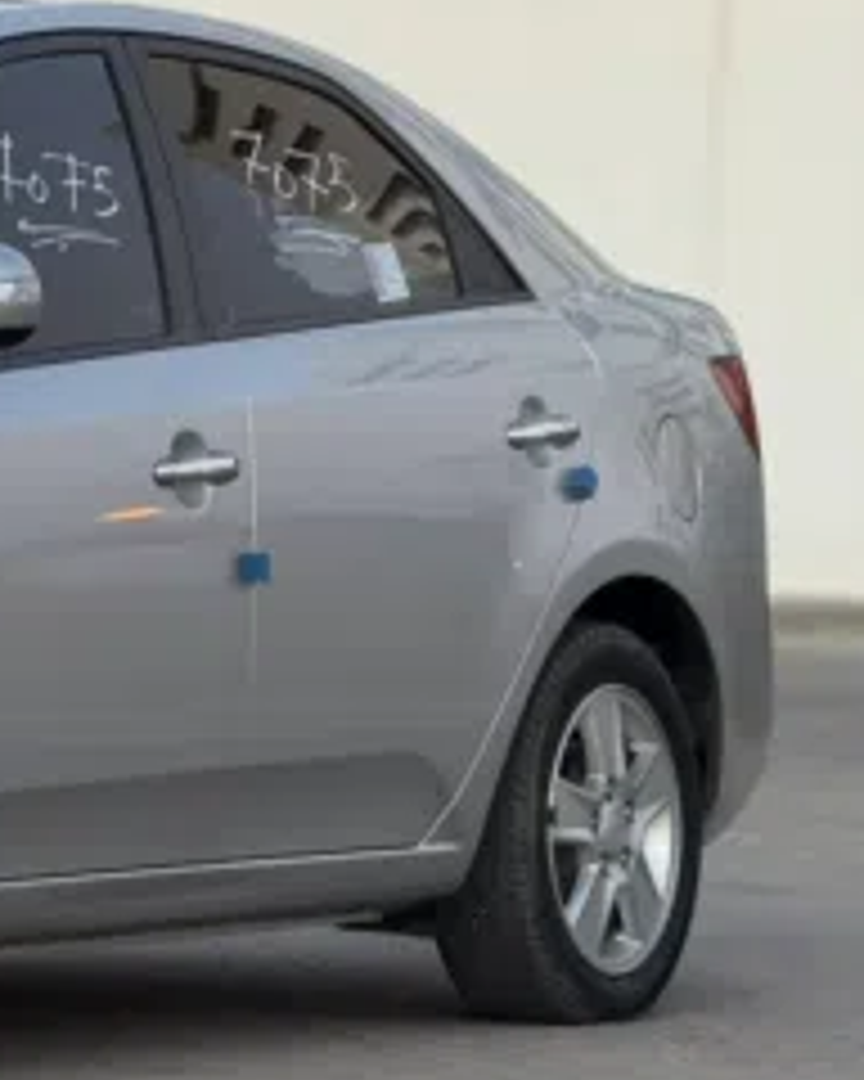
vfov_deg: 7.4
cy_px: 306
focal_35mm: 260
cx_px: -518
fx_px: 8311
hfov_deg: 5.9
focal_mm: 16.89
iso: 400
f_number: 2.8
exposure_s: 1/121
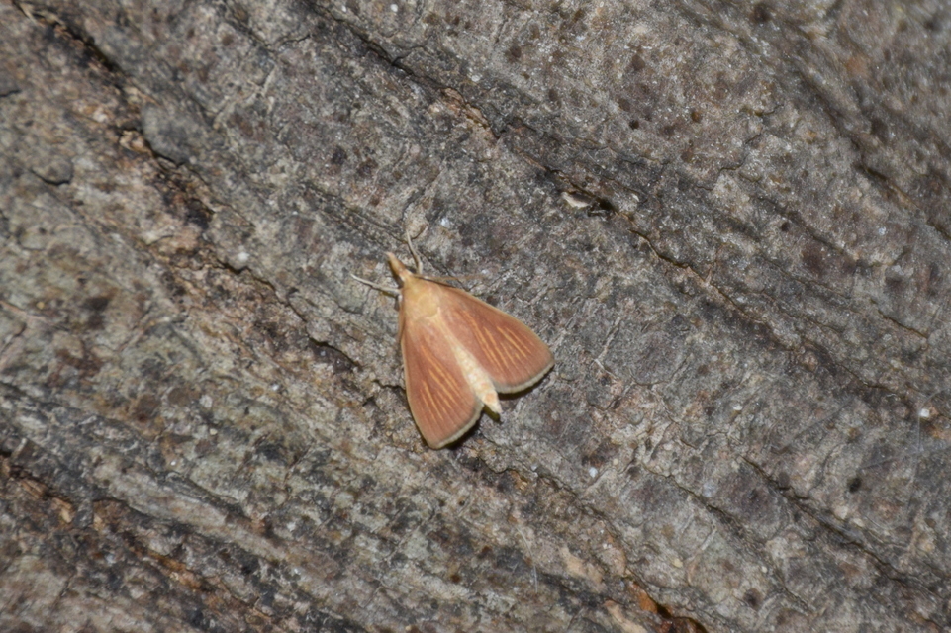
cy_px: 316
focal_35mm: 210
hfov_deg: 9.8
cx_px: 476
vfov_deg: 6.5
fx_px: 5545
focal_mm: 140
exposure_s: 1/60
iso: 500
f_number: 5.6
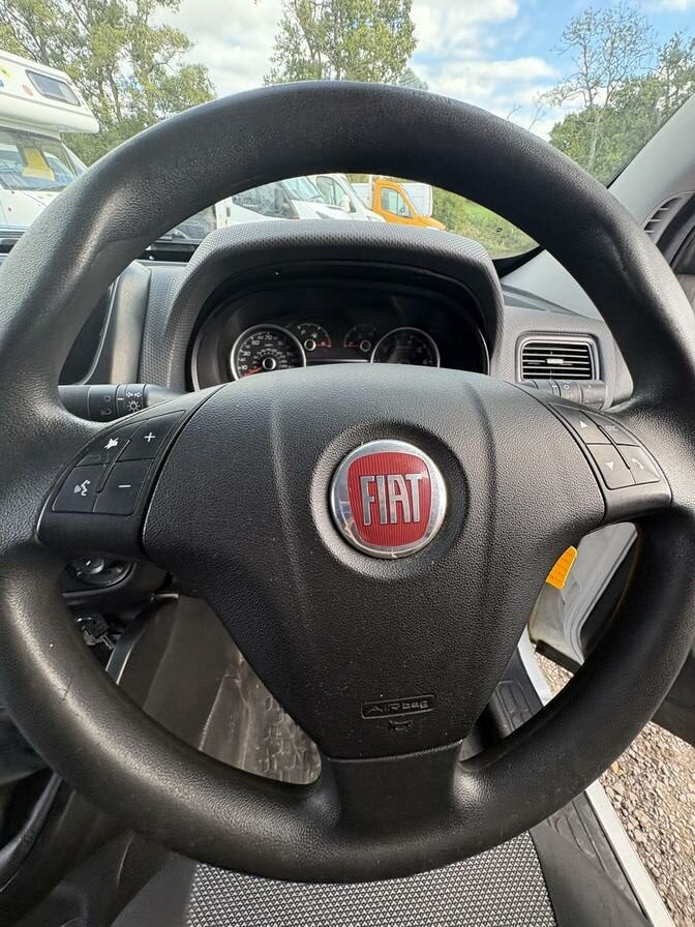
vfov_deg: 102.1
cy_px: 464
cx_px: 348
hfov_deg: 85.7
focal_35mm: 14
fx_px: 375
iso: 125
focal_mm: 2.22
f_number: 2.2
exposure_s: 1/143
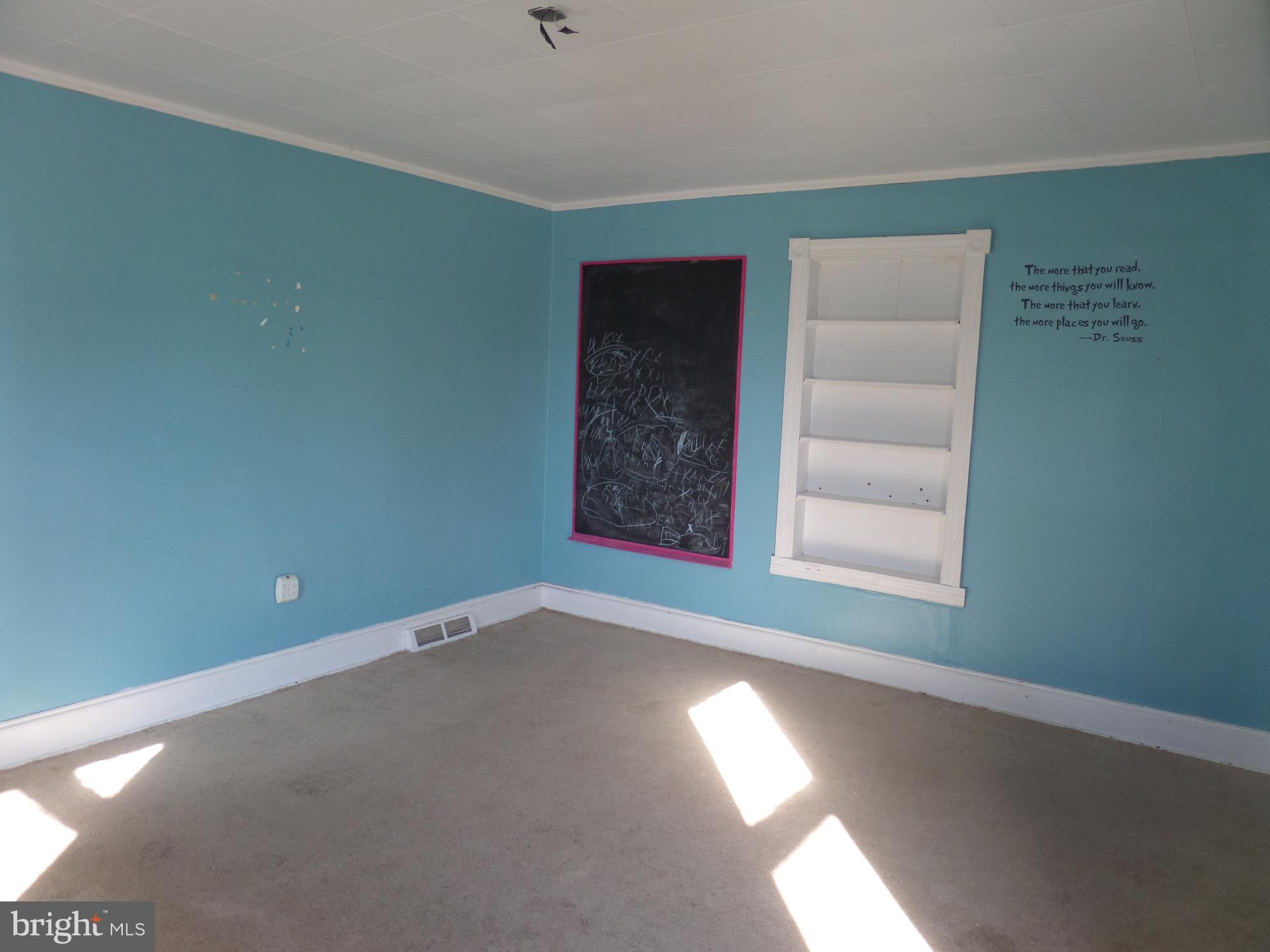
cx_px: 635
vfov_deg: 56.8
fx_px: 881
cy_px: 476
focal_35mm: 24
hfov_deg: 71.6
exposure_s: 1/30
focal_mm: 4
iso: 120
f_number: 3.2
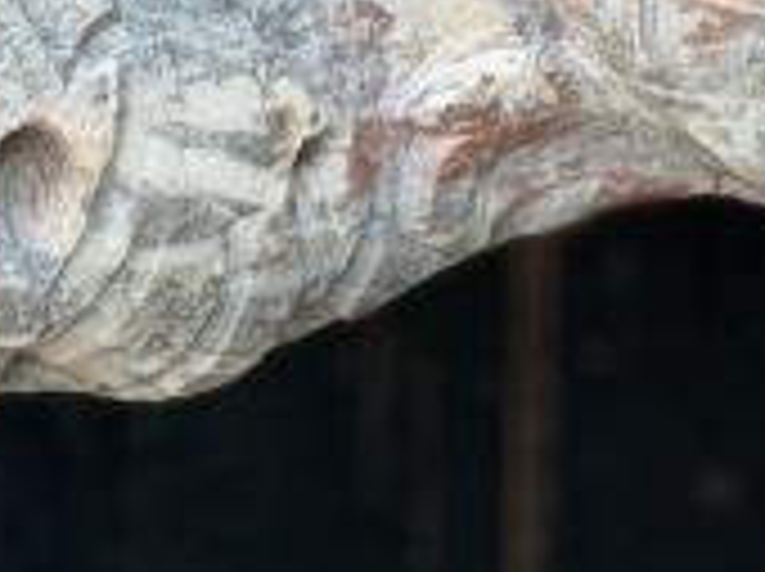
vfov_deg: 4.3
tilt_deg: -9.4
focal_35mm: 339
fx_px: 7481
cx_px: 40
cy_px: -833
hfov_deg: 5.8
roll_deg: -0.7
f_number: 1.78
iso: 50
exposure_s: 1/217
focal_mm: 6.76
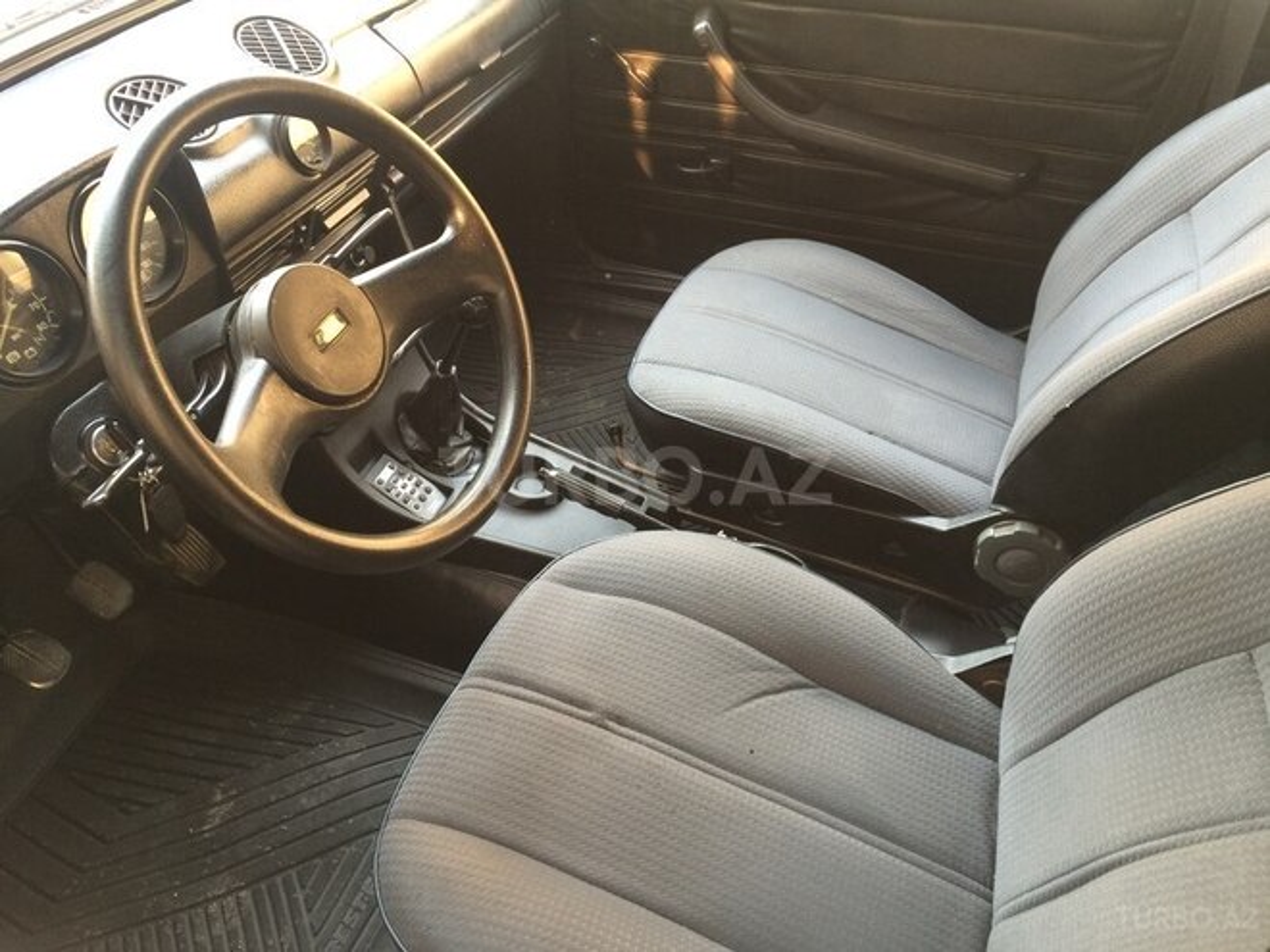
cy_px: 476
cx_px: 635
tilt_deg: -37.9
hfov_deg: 61.7
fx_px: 1064
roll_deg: +3.6
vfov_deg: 48.2
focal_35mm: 29
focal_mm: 4.15
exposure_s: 1/33
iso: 100
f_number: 2.2
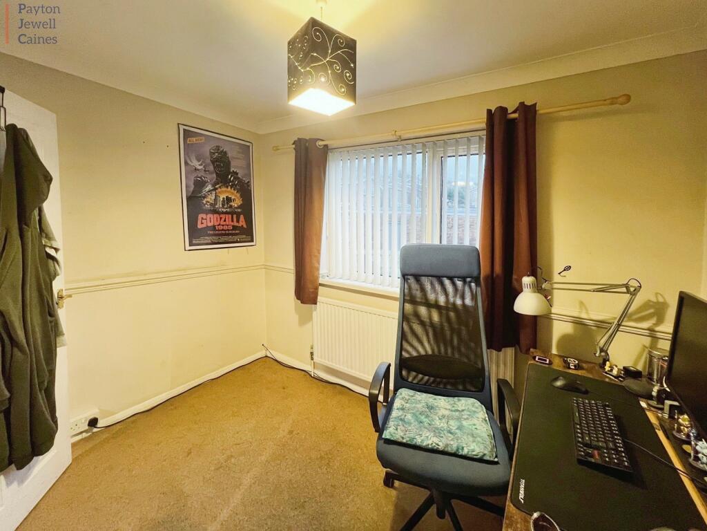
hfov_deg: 106.2
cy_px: 266
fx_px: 266
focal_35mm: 13
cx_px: 354
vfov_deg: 89.9
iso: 400
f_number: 1.8
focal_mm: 1.57
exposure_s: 1/50
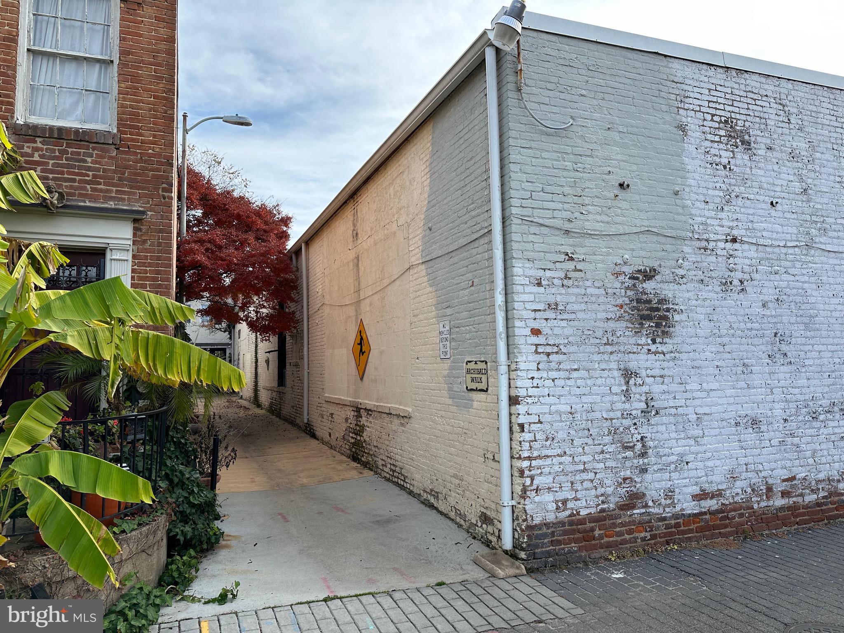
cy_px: 316
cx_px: 422
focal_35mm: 24
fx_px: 585
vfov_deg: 56.8
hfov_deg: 71.6
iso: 80
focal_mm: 6.86
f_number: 1.78
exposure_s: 1/1639
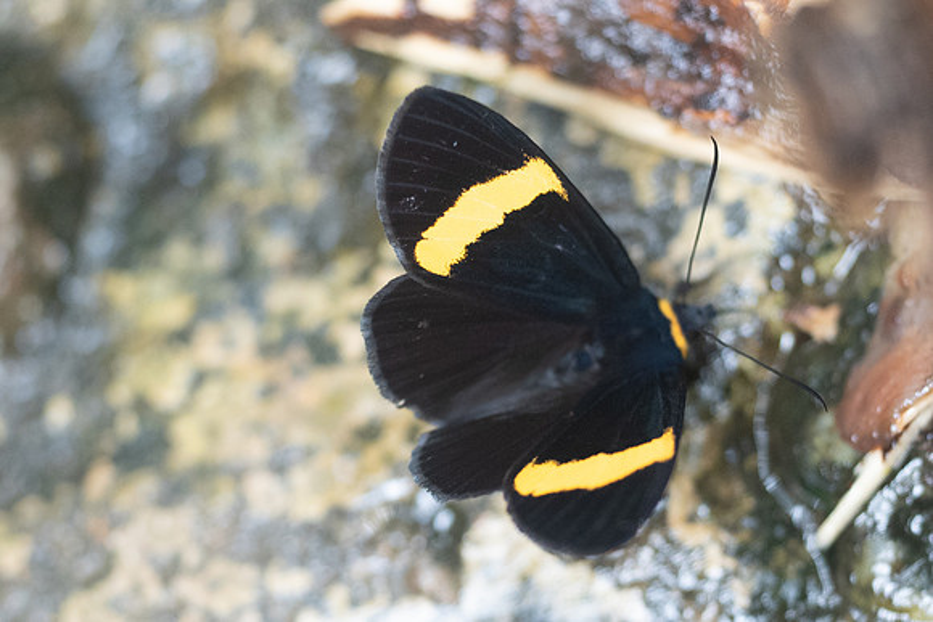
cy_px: 264
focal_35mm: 351
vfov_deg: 3.9
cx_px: 466
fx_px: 9101
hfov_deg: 5.9
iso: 1600
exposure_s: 1/80
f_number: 3.5
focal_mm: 150
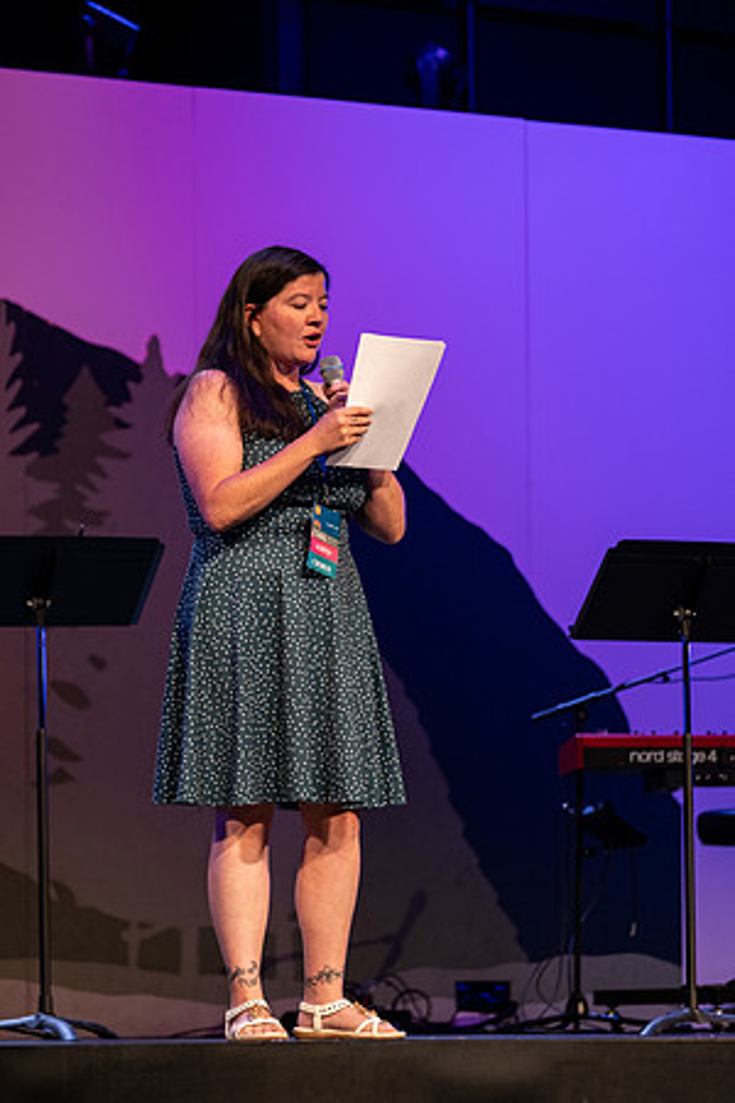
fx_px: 4869
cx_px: 368
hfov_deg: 8.6
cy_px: 552
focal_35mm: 159
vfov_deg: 12.9
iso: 800
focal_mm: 106
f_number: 2.8
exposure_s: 1/160
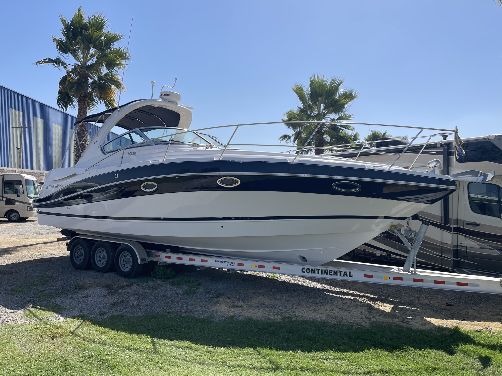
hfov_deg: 67.3
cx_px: 251
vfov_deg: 53.1
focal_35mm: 26
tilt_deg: +0.1
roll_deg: -1.0
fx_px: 377
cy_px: 188
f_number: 1.6
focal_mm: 5.1
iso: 32
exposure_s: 1/4348
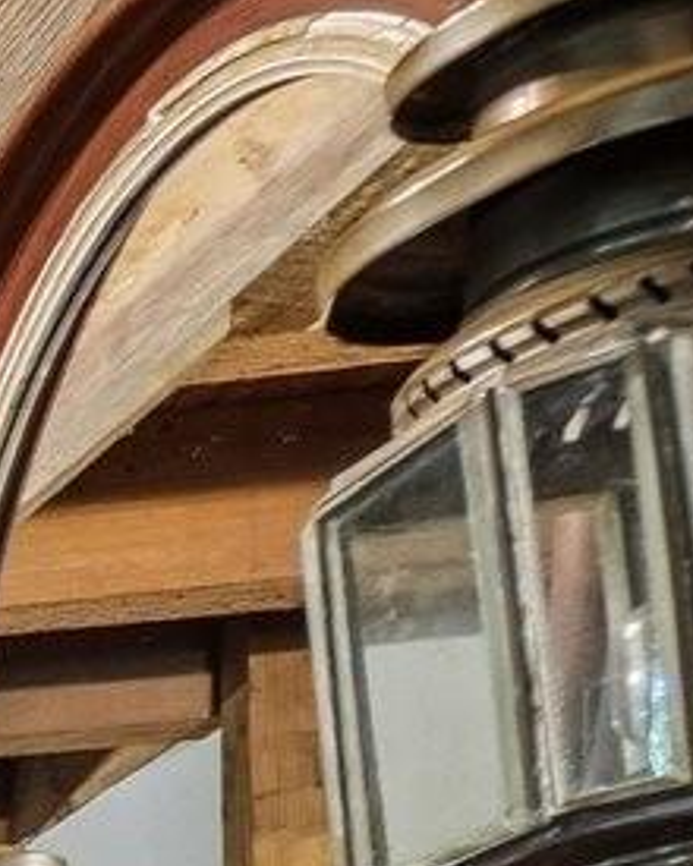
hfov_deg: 8.1
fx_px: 2692
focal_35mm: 105
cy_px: 1765
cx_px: -2107
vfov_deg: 14.8
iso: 400
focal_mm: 10
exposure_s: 1/2
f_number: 8
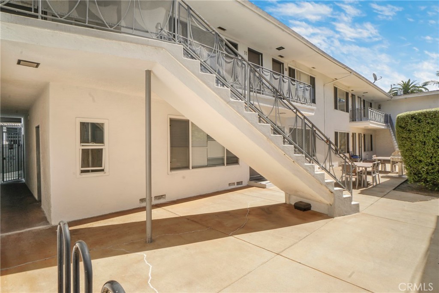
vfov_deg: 67.4
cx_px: 220
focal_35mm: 18
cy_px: 146
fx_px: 220
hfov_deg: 90.0
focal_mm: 12
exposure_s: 1/30
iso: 100
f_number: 22
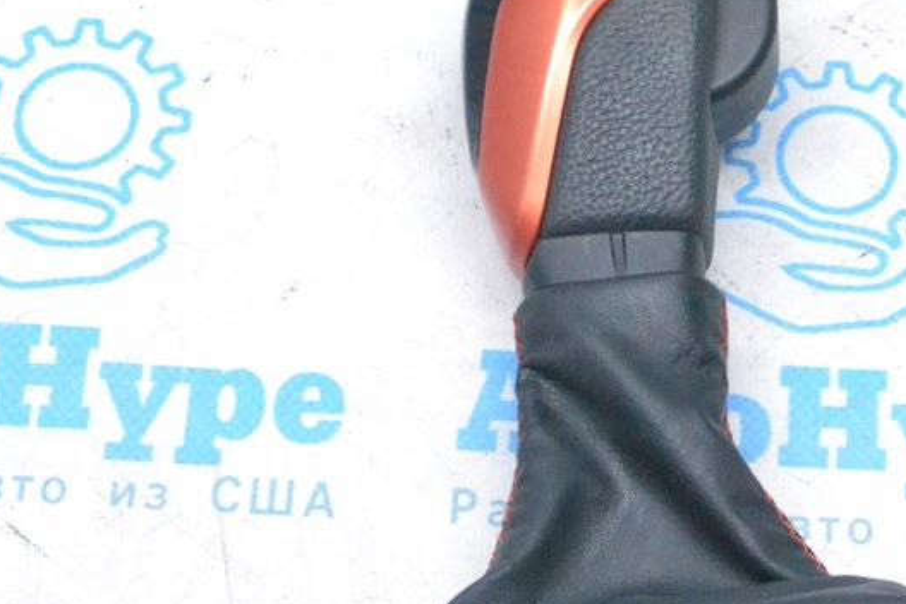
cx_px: 705
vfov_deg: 13.8
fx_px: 2491
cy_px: 430
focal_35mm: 99
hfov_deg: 20.4
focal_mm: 34
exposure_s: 1/160
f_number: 9
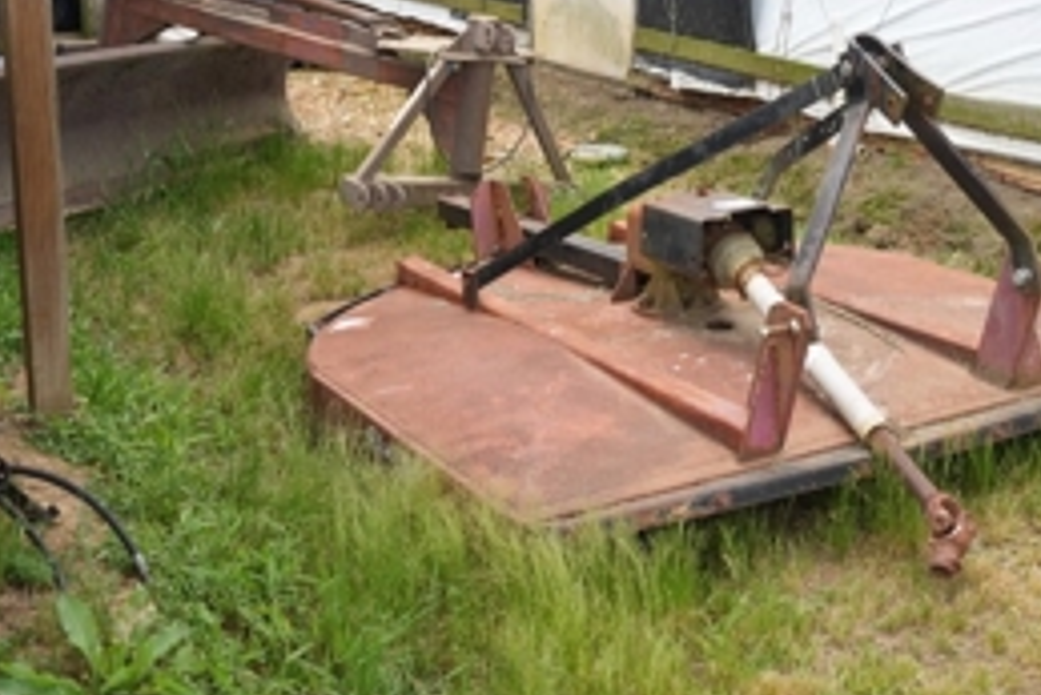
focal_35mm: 61
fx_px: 1765
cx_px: 649
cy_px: 281
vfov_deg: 22.3
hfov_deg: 32.7
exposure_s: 1/60
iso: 320
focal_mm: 39
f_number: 11
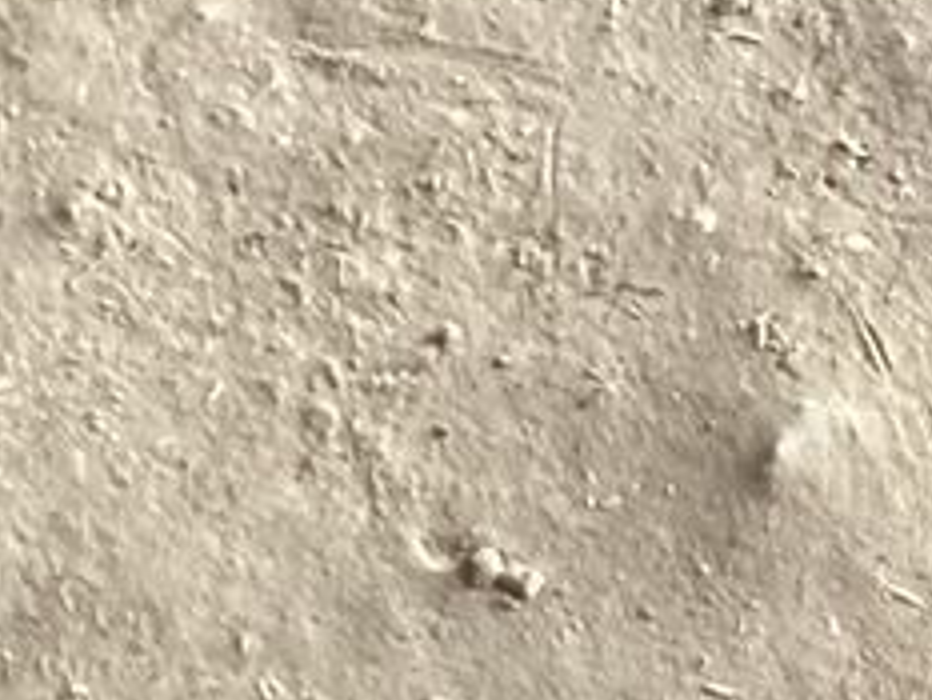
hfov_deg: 14.1
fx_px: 3583
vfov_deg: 10.2
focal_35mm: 133
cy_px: 1440
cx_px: 1292
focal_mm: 3.3
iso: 250
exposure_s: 1/50
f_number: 2.4
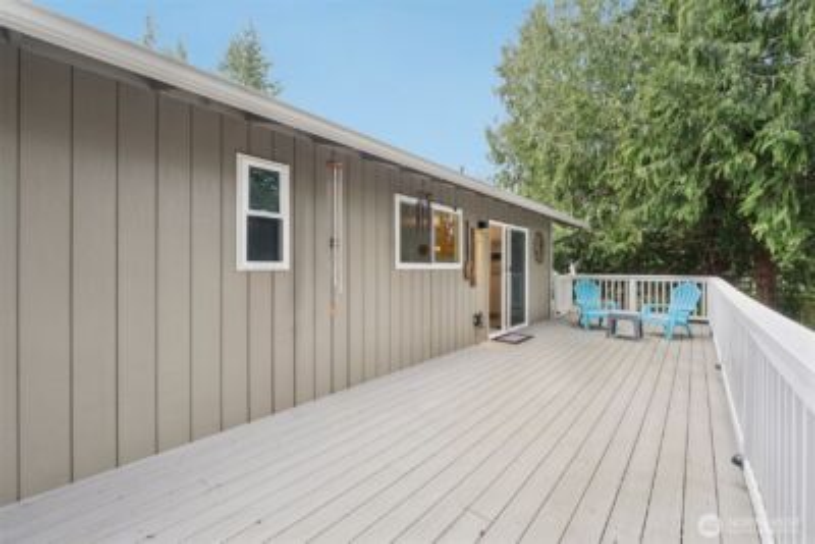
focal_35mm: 15
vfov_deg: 77.4
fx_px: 340
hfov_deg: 100.4
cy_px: 272
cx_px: 408
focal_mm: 10
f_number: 9
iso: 250
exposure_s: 1/13
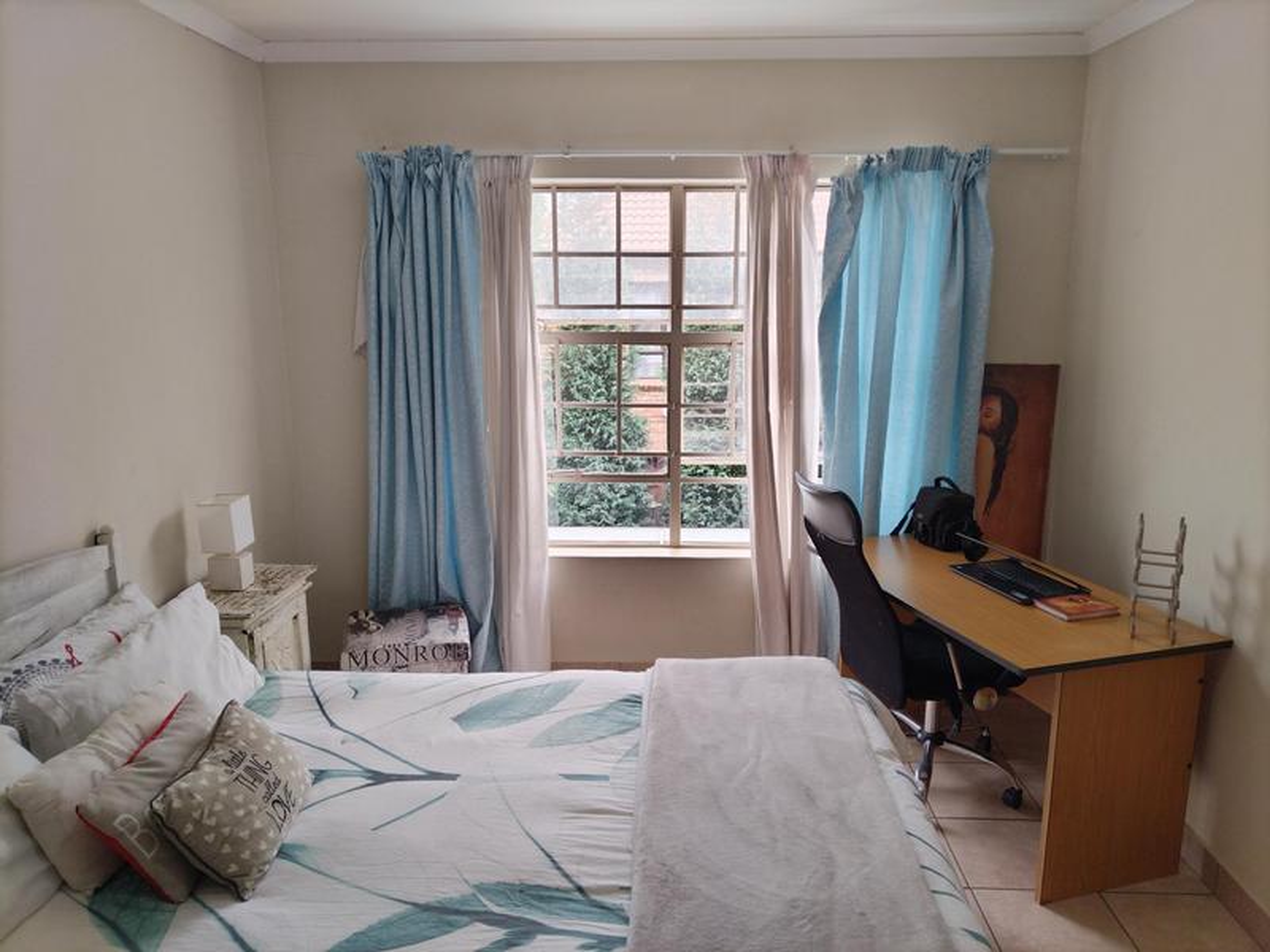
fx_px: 954
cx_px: 635
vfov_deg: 53.1
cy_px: 476
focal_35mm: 26
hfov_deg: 67.3
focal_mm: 4.7
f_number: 1.8
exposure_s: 1/50
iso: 116
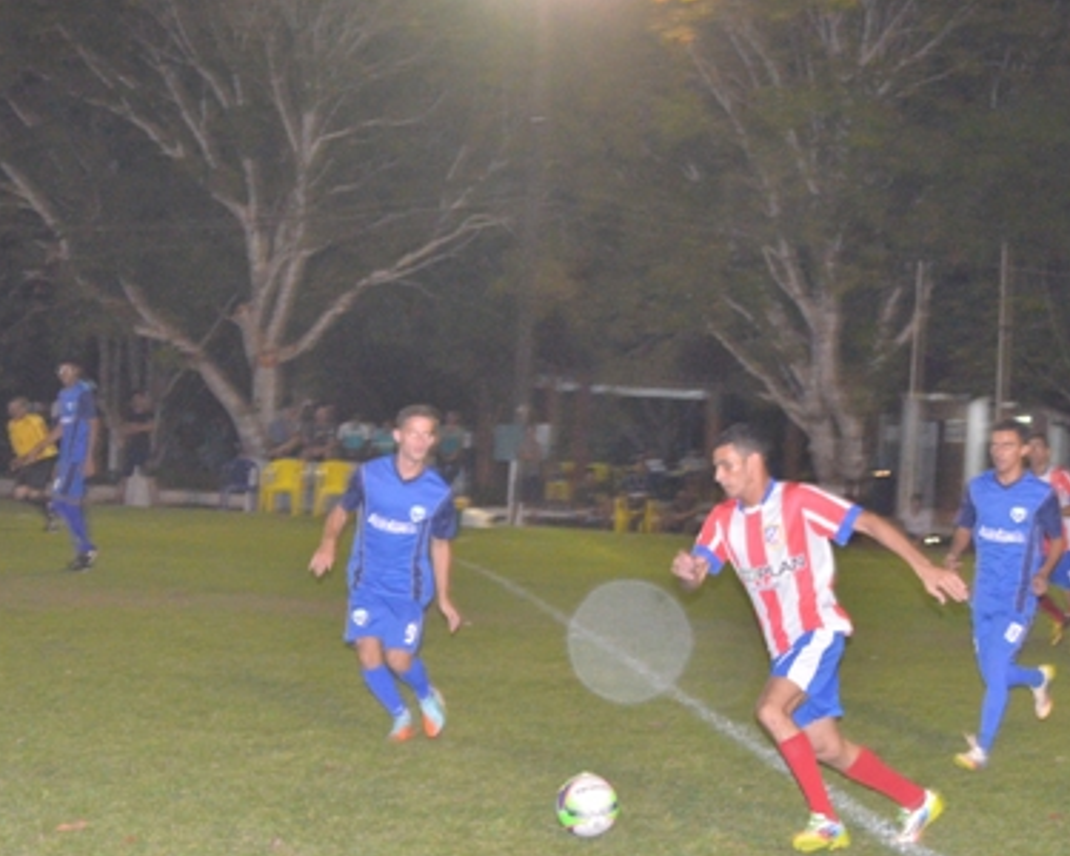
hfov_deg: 21.0
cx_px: 536
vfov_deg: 16.8
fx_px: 2882
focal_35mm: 91
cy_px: 585
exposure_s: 1/80
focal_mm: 38
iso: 3200
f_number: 5
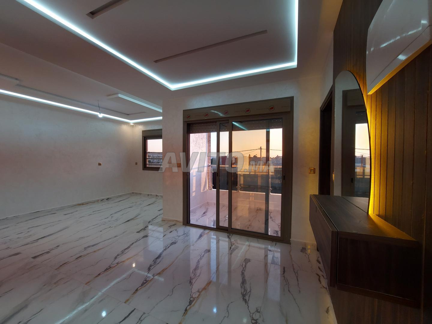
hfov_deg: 106.2
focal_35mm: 13
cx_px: 216
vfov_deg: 89.9
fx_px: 162
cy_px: 162
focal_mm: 1.74
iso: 50
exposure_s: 1/140
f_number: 2.2
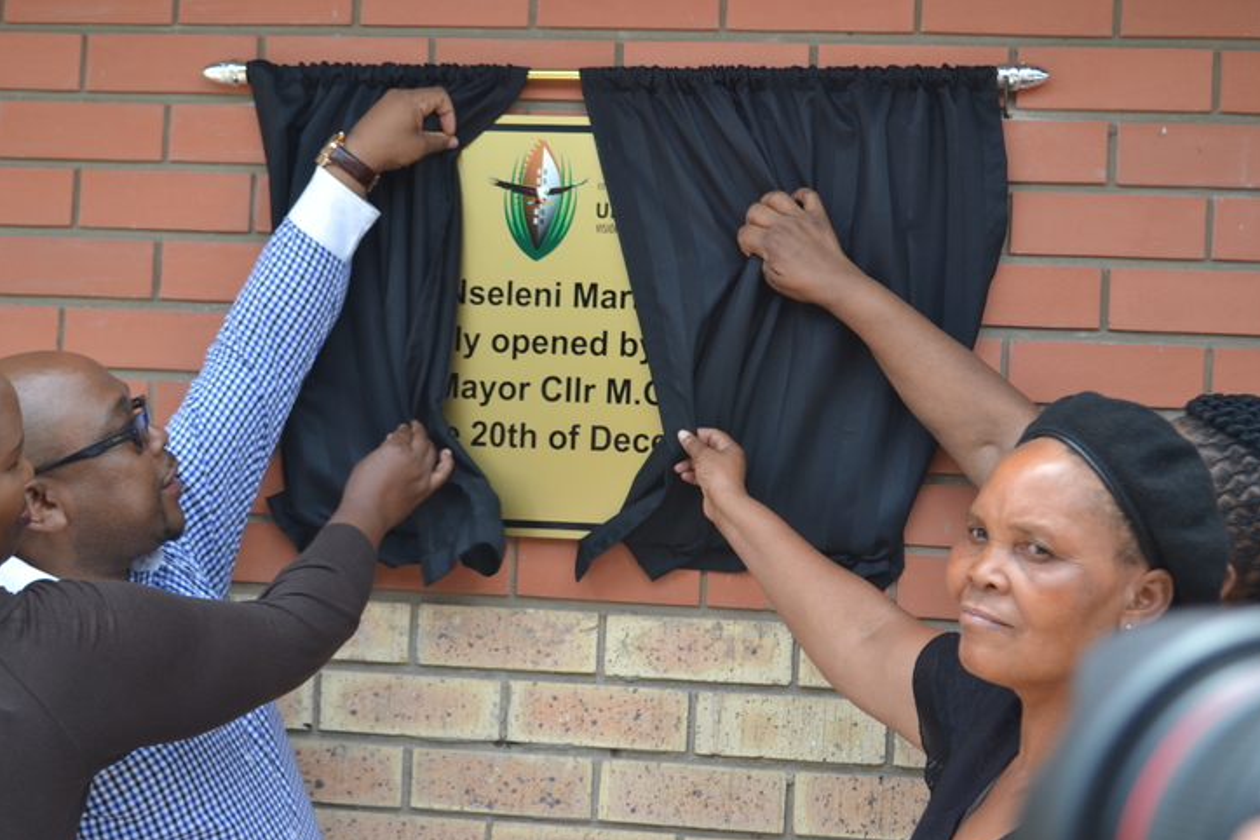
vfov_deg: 25.3
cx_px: 639
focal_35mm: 54
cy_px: 425
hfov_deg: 37.2
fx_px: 1873
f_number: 5.6
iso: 180
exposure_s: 1/125
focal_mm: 35
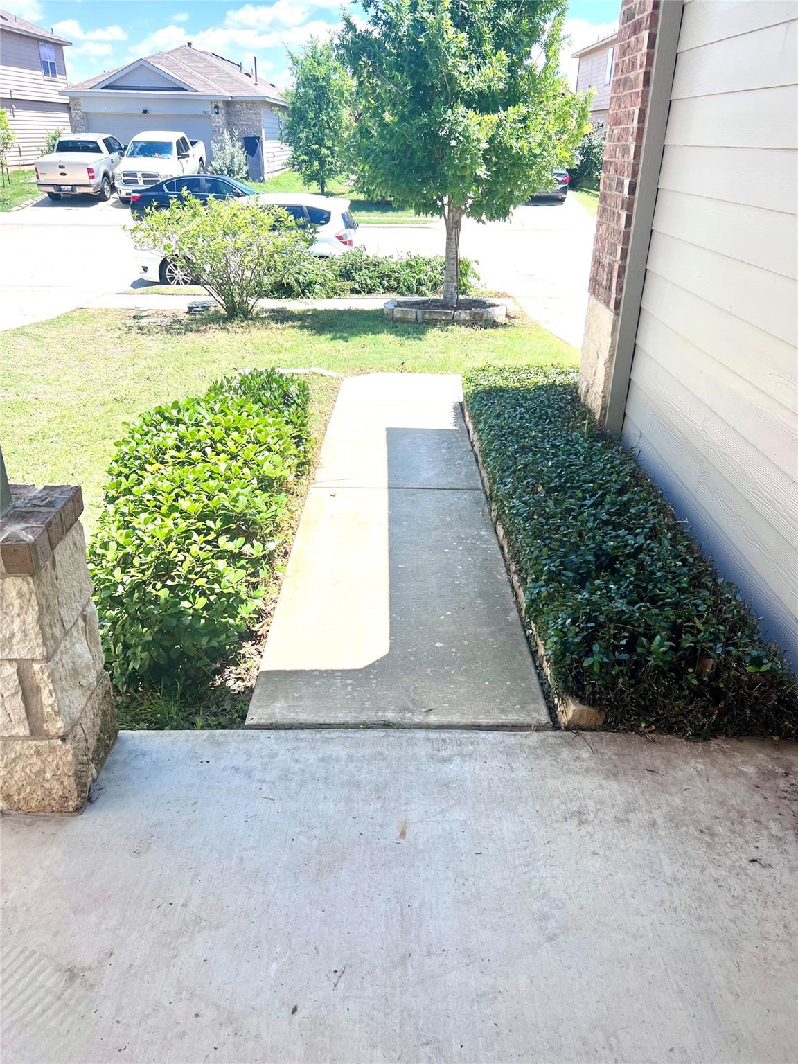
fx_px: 799
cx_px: 399
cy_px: 532
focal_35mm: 26
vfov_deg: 67.3
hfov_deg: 53.1
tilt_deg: -26.5
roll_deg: -1.1
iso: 50
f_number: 1.5
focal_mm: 5.7
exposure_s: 1/2123
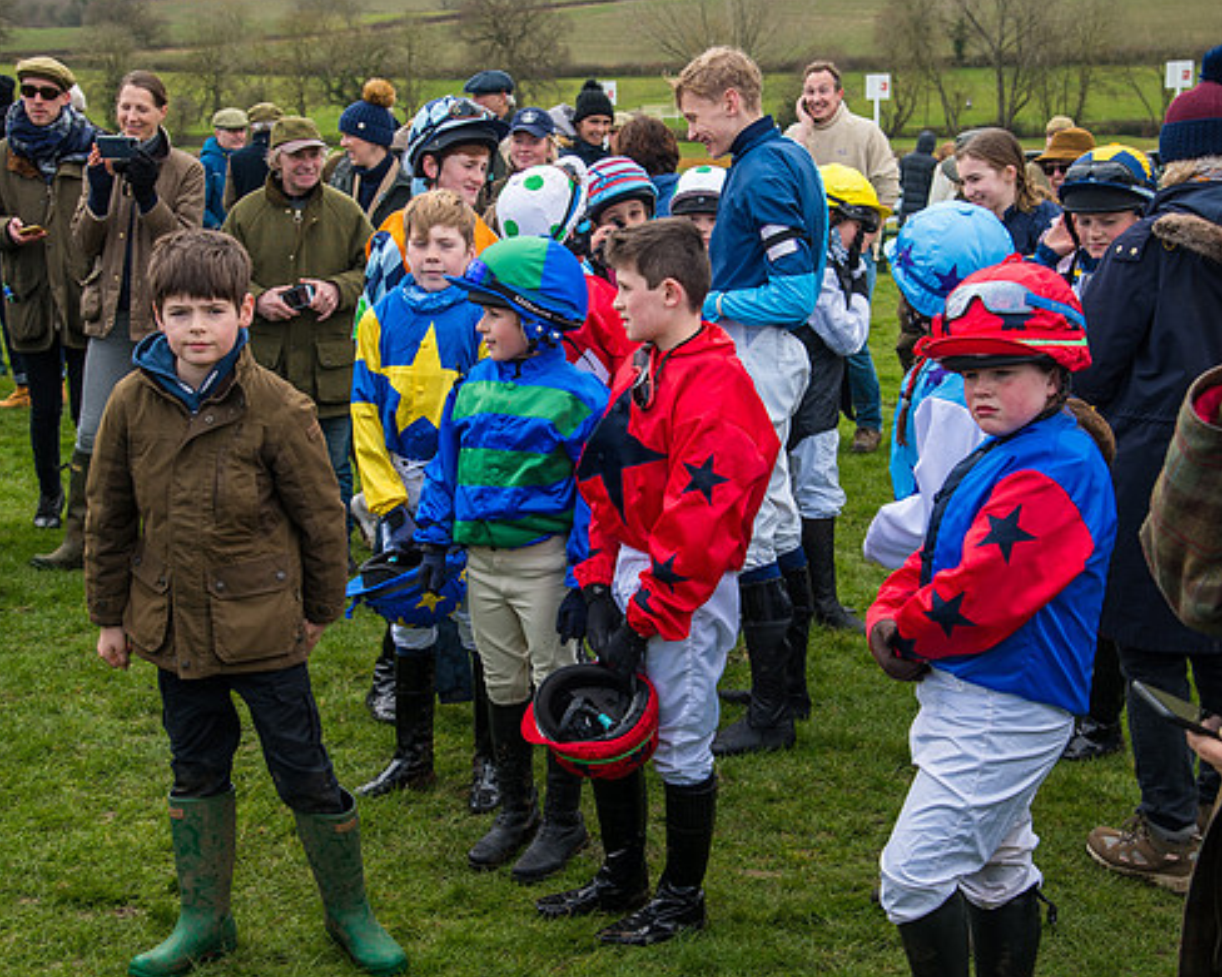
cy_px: 521
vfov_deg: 26.2
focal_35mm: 58
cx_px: 570
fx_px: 2097
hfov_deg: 32.5
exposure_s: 1/125
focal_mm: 44
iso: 50
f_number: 5
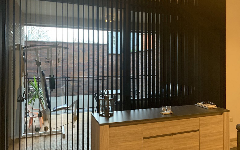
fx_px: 183
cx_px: 120
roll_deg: +0.2
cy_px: 65
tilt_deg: -0.8
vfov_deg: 44.4
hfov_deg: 66.5
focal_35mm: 28
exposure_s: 1/33
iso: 320
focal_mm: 4.25
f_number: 1.8
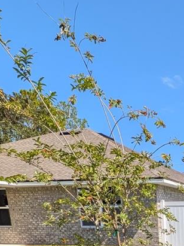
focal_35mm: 38
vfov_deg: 39.2
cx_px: 219
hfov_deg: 31.7
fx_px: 269
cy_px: 277
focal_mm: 1.54
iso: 30
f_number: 2.2
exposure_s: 1/723
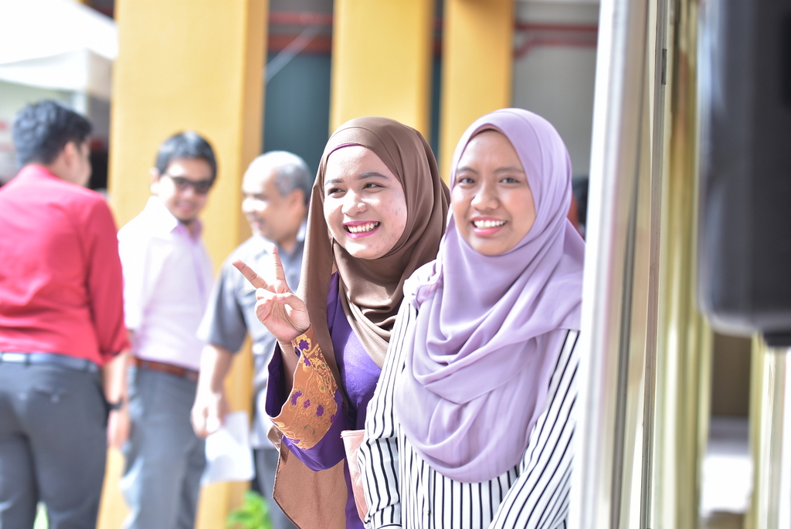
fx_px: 3233
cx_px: 396
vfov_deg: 9.4
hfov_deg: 13.9
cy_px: 264
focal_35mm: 147
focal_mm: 98
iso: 125
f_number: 2.8
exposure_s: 1/160
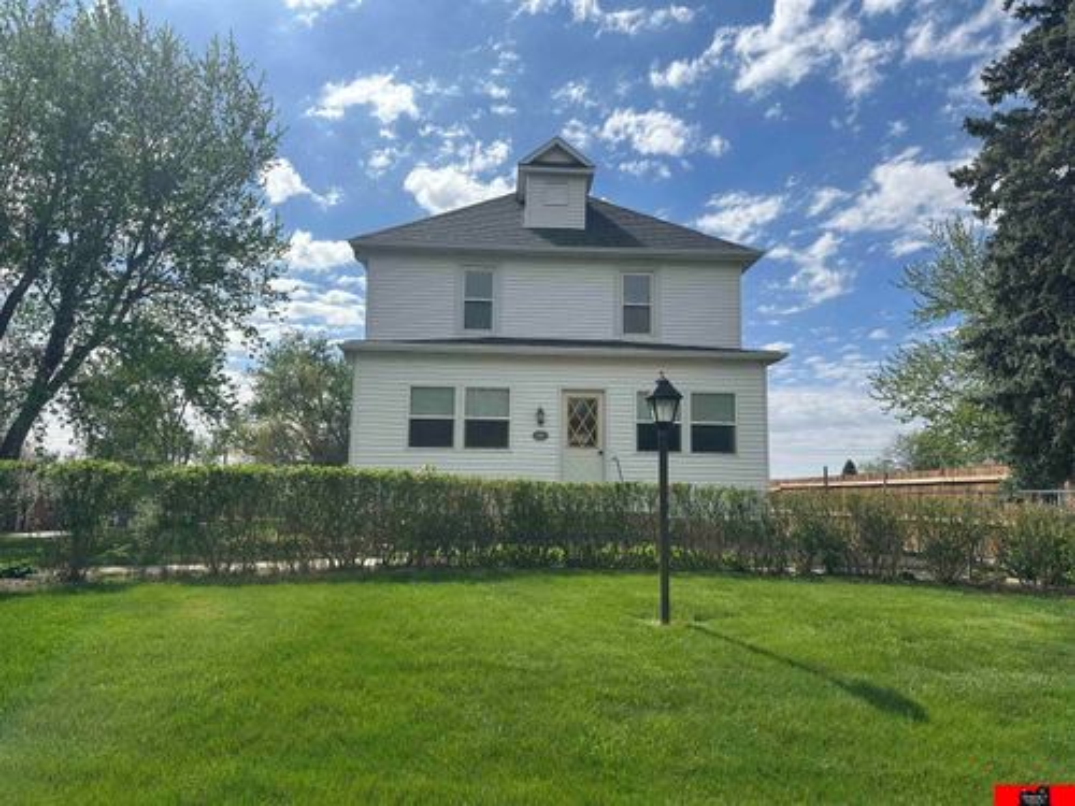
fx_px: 745
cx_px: 538
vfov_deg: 56.8
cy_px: 403
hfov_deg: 71.6
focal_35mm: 24
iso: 80
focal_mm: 6.86
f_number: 1.78
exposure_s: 1/8197
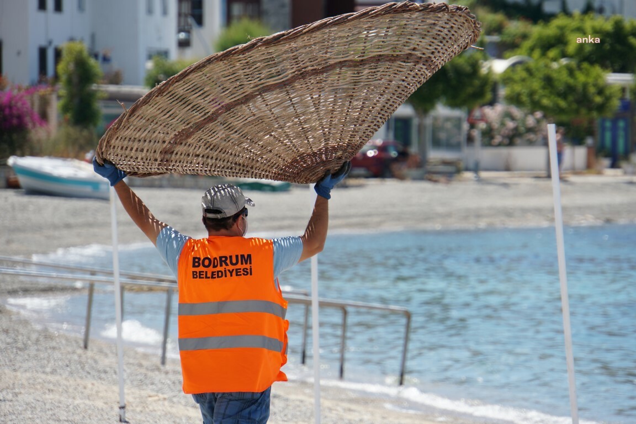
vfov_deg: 4.6
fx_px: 5300
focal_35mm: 300
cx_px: 318
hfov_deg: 6.9
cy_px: 212
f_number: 6.3
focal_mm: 200
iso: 100
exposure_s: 1/320
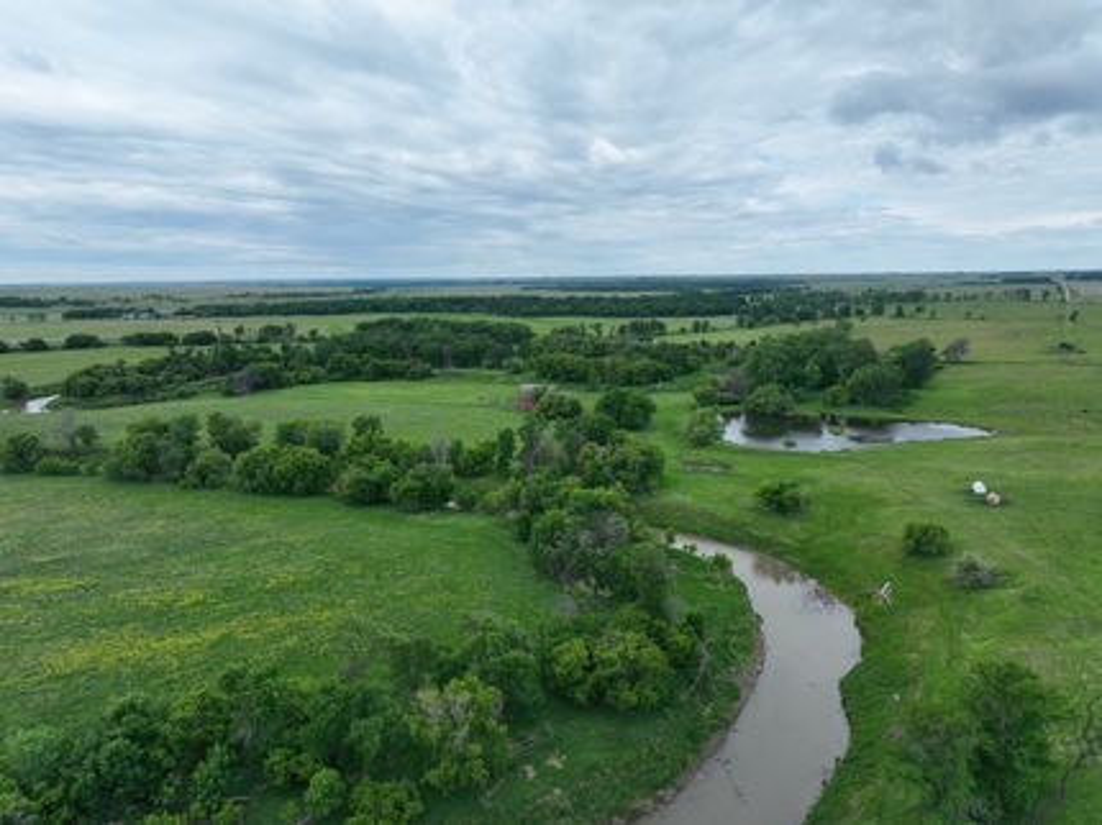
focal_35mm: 24
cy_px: 412
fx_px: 764
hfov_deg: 71.6
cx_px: 551
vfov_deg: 56.8
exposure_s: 1/1250
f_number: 2.8
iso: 200
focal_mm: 12.29
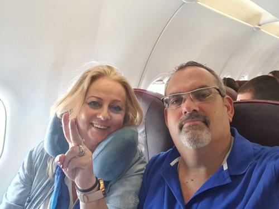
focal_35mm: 32
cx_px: 140
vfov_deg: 44.2
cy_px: 104
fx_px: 258
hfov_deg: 56.8
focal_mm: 3.3
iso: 250
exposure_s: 1/100
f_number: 1.9
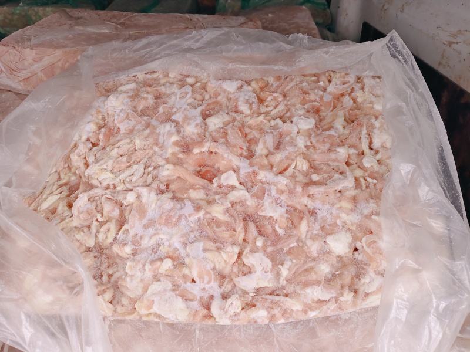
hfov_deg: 73.9
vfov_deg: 58.9
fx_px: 312
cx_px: 235
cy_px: 176
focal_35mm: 23
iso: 403
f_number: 1.88
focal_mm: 5.56
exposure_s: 1/100
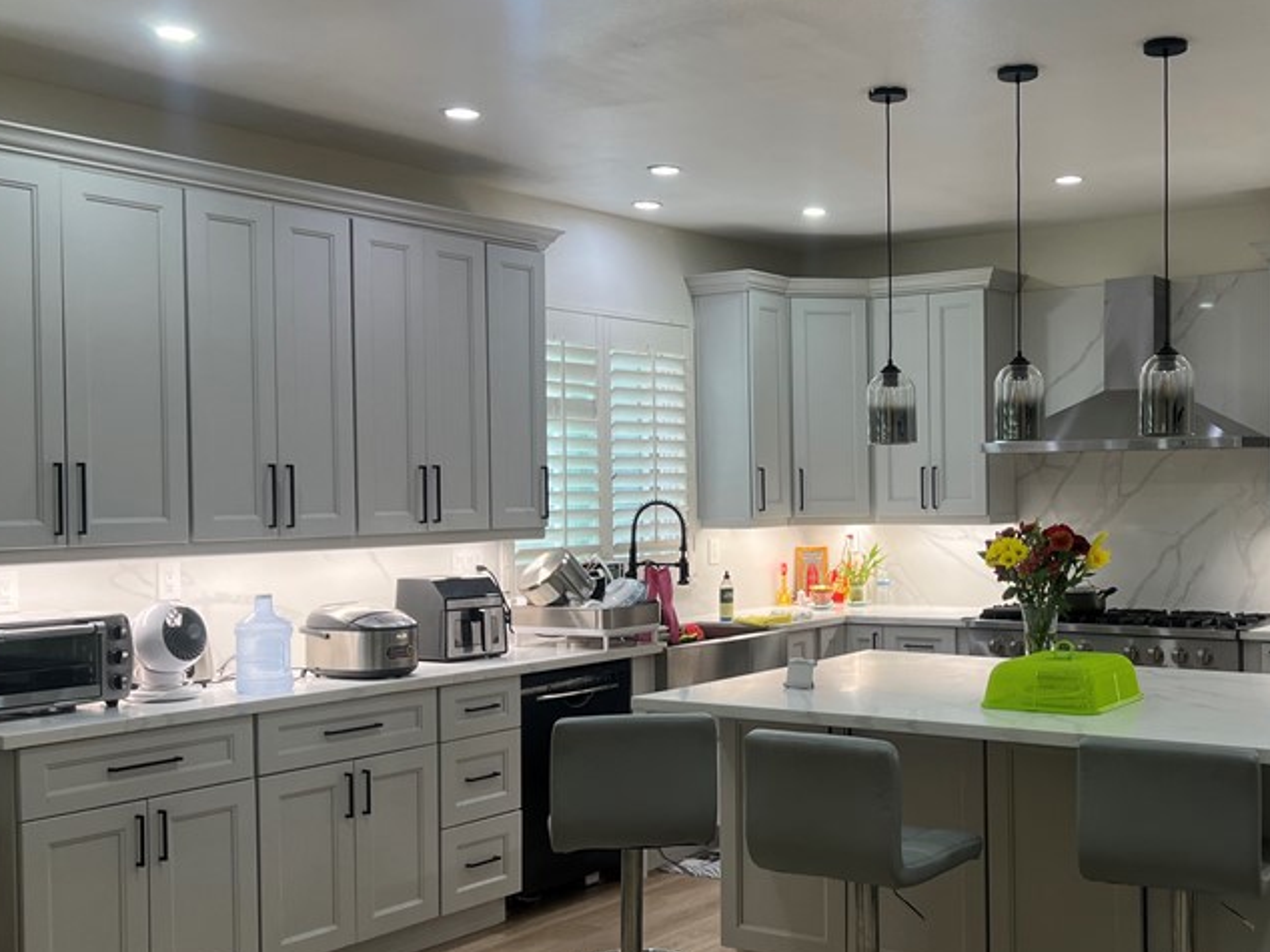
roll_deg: +0.6
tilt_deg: -1.6
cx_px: 871
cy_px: 499
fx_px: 1540
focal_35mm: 42
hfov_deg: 44.0
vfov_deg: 34.3
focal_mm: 5.7
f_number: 1.5
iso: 80
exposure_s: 1/120
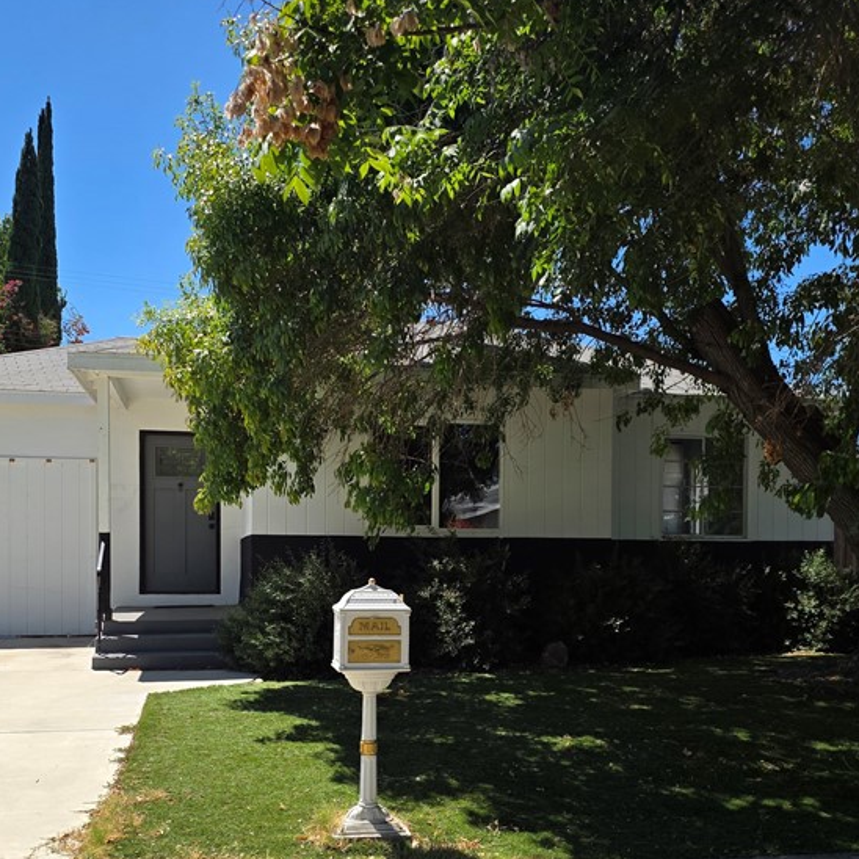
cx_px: 411
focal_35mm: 38
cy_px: 560
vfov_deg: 43.4
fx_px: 1067
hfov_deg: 43.8
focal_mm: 6.3
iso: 80
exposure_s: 1/4539
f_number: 1.7
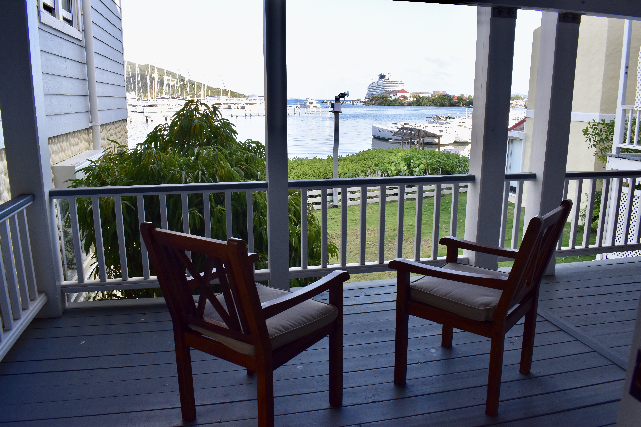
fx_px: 481
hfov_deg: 67.4
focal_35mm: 27
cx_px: 320
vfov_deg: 47.9
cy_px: 214
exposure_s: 1/200
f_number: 10
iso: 400
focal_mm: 18
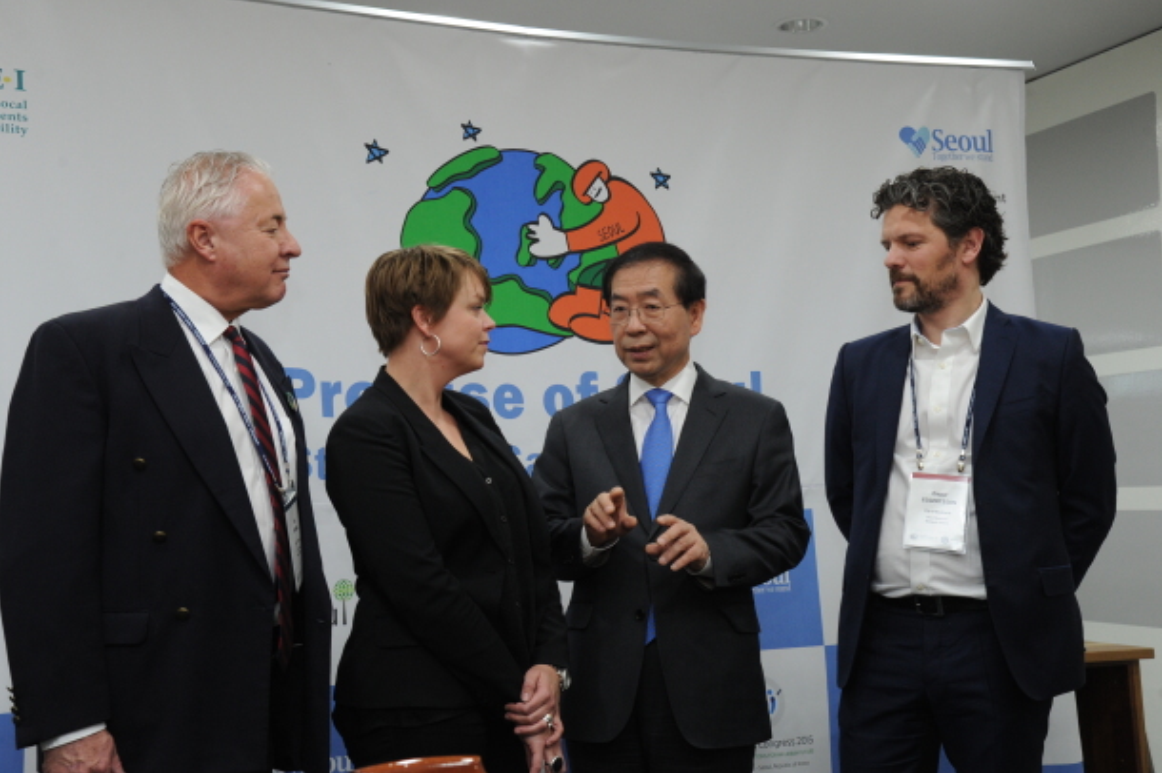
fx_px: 1581
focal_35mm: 49
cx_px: 581
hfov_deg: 40.4
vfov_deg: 27.5
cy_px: 373
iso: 2000
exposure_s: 1/125
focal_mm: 46
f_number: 5.6
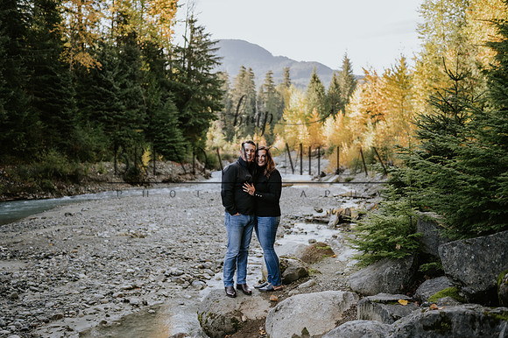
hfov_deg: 54.5
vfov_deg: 37.8
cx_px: 254
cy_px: 169
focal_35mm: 35
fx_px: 494
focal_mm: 35
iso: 400
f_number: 1.8
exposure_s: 1/1250
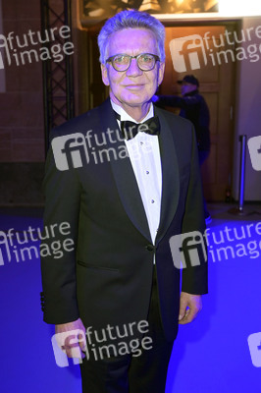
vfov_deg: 48.5
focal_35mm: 40
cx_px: 130
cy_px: 196
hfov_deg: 33.3
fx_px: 436
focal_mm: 40
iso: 800
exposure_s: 1/30
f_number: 5
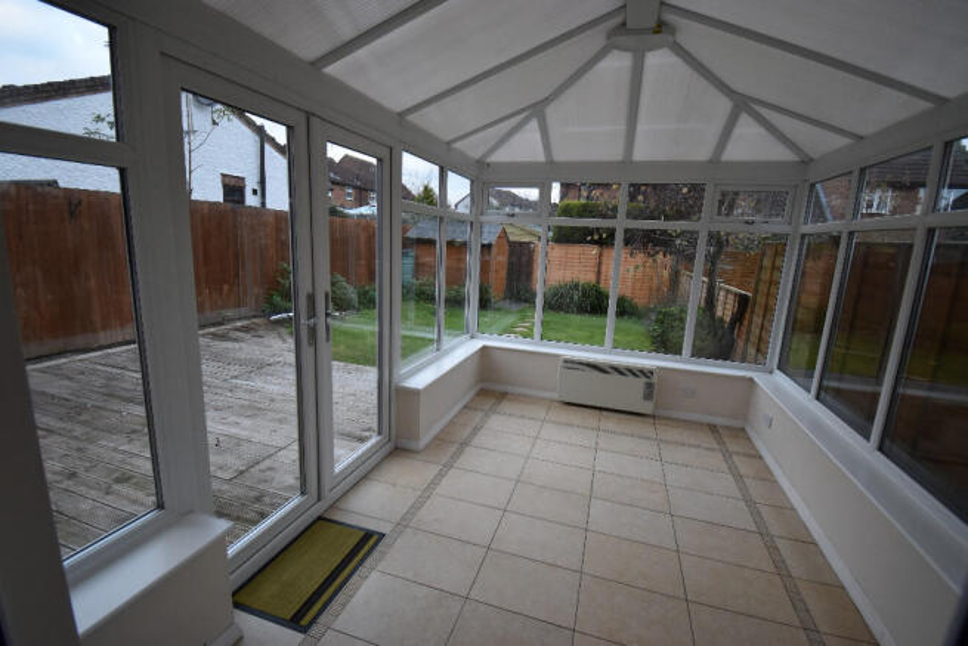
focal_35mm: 15
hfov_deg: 100.4
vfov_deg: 77.4
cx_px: 484
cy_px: 323
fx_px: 403
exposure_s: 1/80
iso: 400
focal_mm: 10
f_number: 4.5
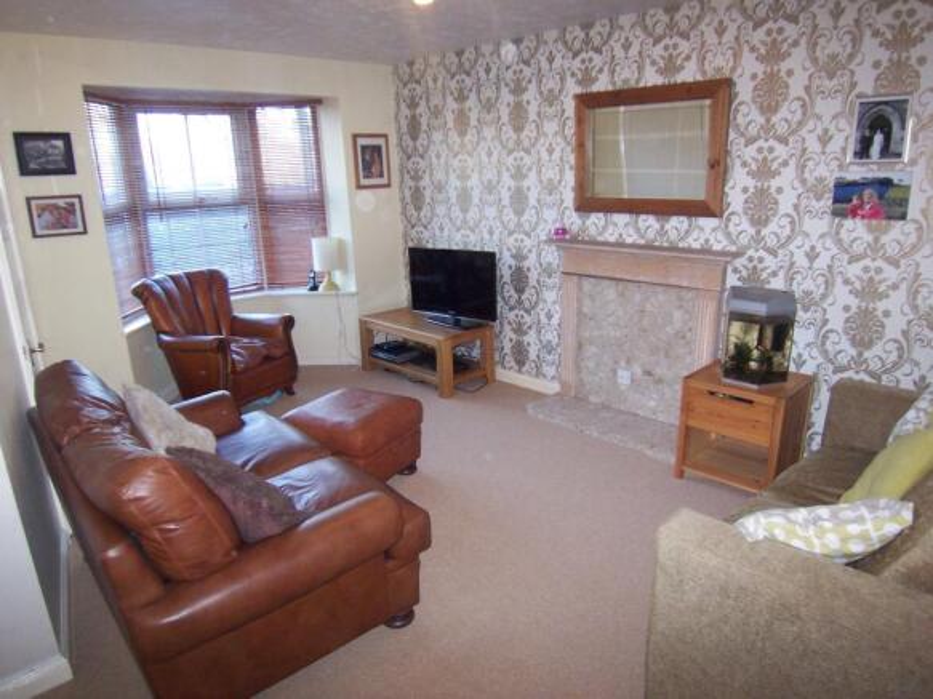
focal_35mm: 23
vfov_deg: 58.9
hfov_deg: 73.9
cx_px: 466
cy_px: 350
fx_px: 620
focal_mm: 3.8
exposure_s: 1/30
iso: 200
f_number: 2.8
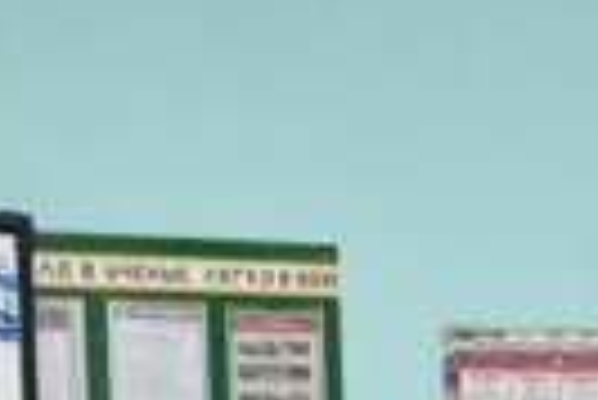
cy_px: 962
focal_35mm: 175
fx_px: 2910
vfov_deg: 7.4
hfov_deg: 11.6
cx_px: 558
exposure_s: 1/200
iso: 12800
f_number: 13
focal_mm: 31
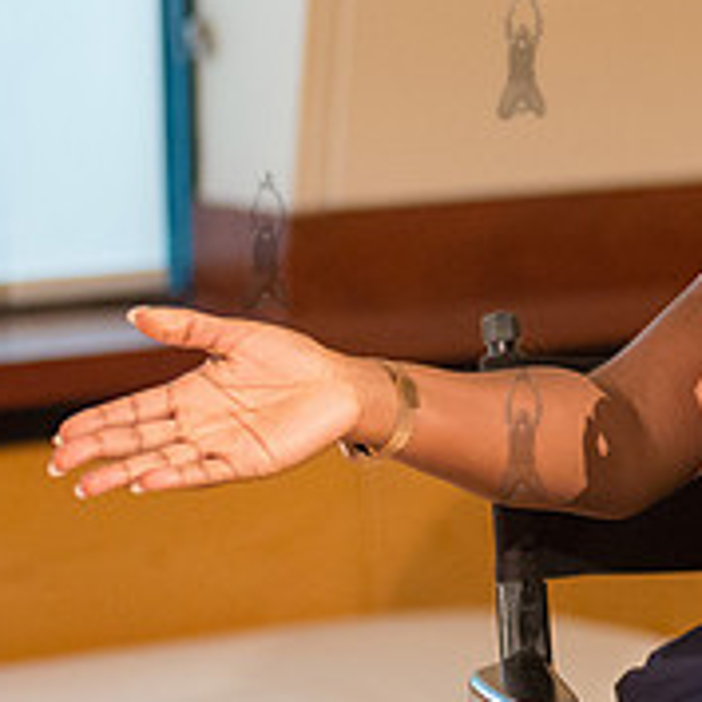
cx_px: 1031
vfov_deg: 7.8
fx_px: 5116
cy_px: 240
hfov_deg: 7.7
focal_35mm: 223
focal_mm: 80
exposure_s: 1/200
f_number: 2.8
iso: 4000
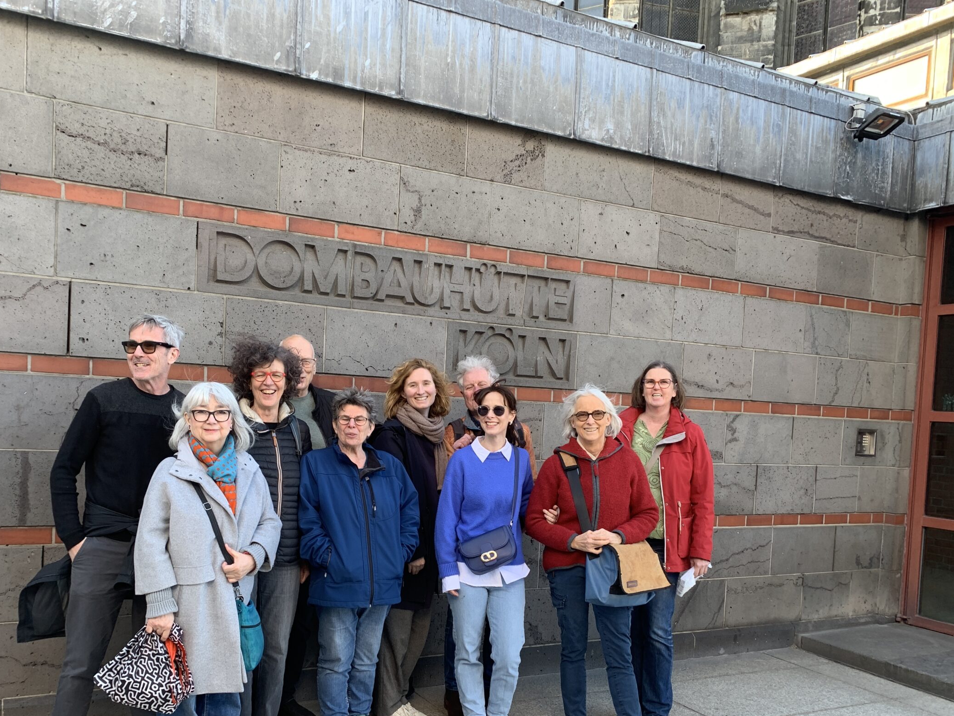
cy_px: 440
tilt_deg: -4.2
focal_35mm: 32
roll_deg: -2.8
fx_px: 882
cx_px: 444
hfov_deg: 56.8
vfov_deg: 43.9
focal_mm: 4.25
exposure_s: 1/121
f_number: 1.8
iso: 32
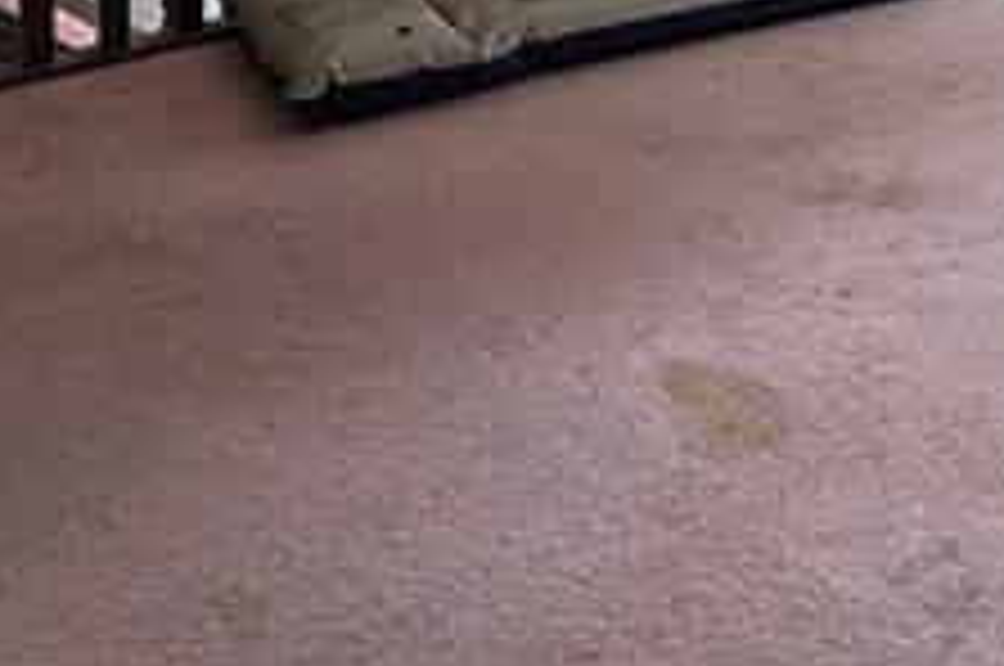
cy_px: -513
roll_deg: -1.8
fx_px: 1866
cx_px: 1283
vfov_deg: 16.9
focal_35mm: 67
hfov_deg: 26.0
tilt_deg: -3.5
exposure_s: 1/113
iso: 64
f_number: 2.2
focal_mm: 2.22
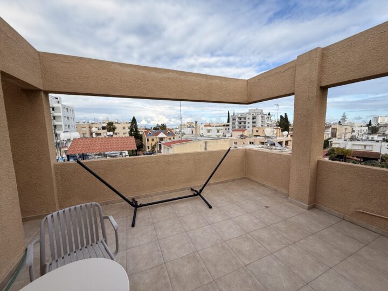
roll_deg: +0.9
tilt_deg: -5.9
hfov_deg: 102.1
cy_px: 146
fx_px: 157
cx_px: 194
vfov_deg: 85.7
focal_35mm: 14
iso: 50
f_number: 2.2
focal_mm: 2.22
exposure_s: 1/1285
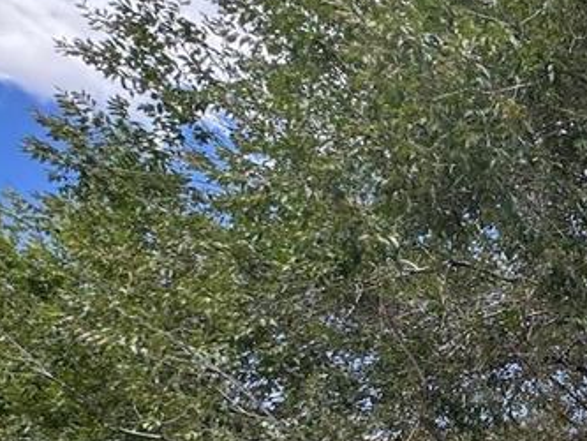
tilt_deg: +9.2
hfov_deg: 29.9
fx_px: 729
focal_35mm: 43
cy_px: 570
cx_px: 841
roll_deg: -2.2
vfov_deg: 28.0
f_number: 2.2
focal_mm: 2.22
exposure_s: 1/343
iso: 40
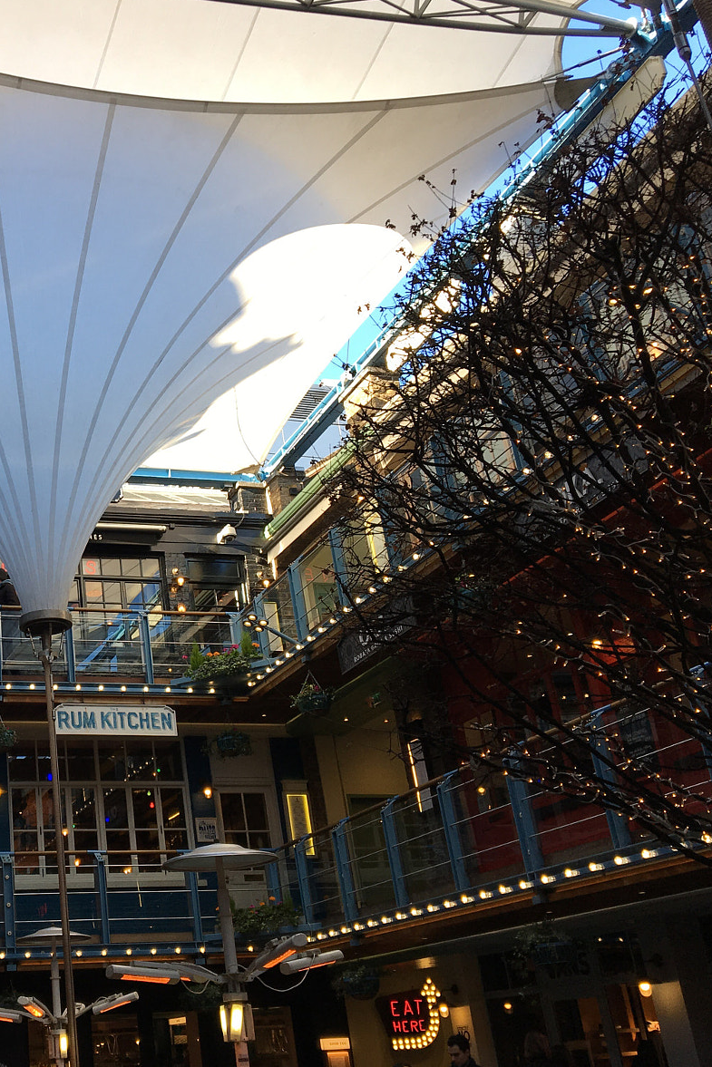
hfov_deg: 30.8
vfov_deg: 47.4
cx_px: 34
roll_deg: +2.1
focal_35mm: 41
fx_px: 1216
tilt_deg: +24.1
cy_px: 538
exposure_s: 1/195
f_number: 2.2
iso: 25
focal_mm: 4.15
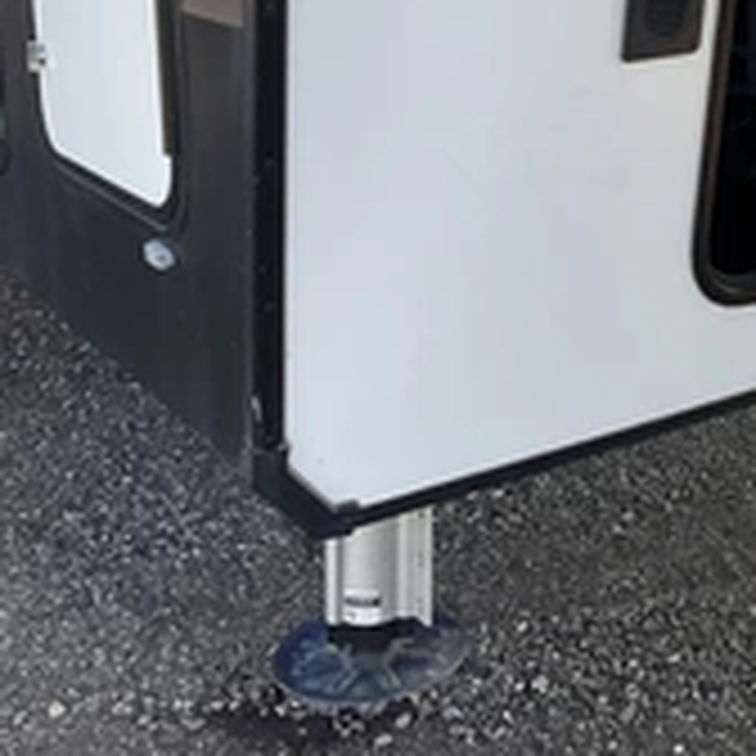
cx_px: 747
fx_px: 1507
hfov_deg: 26.7
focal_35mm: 61
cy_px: 176
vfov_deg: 27.7
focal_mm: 3
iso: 25
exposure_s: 1/338
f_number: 1.8
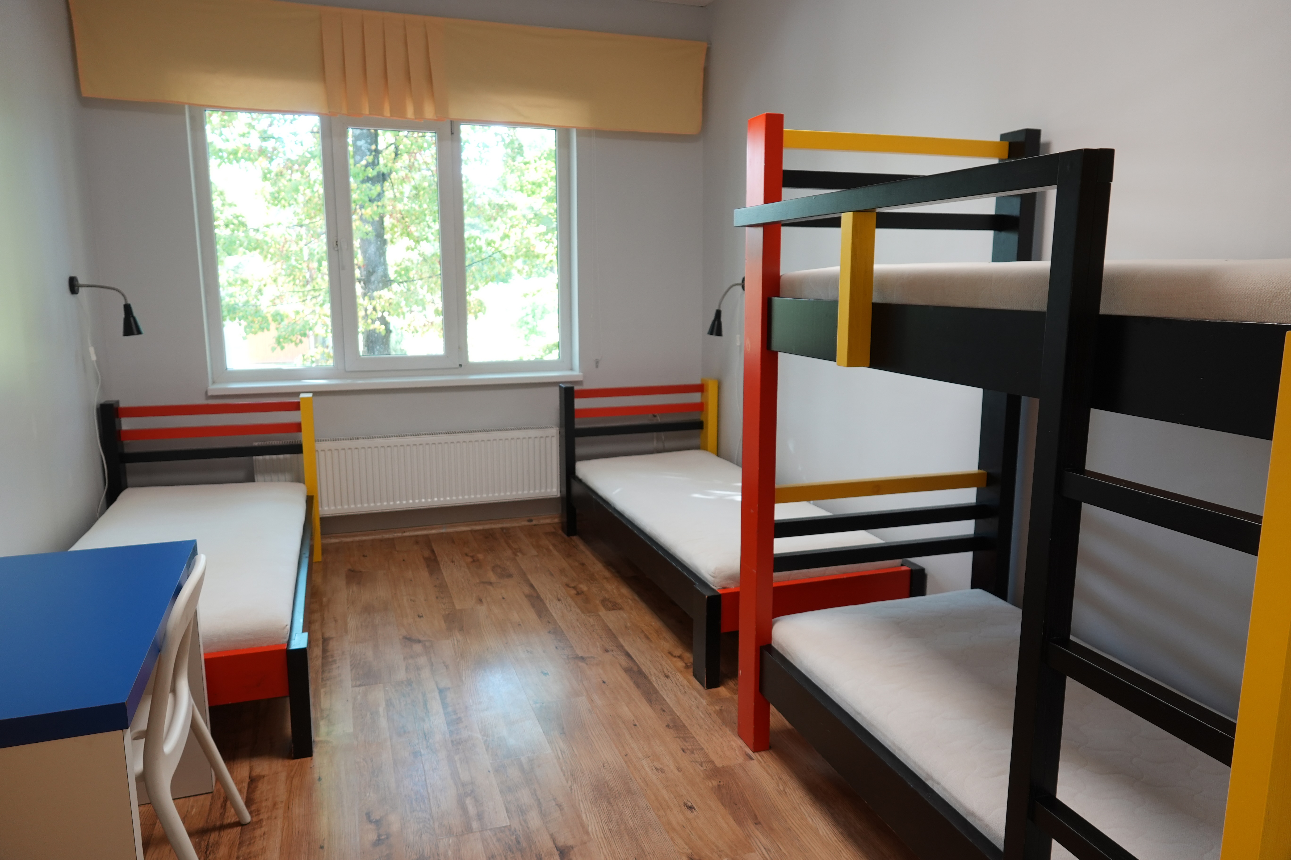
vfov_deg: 53.1
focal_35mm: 24
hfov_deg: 73.7
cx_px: 646
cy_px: 430
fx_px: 861
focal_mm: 9.12
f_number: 2.5
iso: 125
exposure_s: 1/30
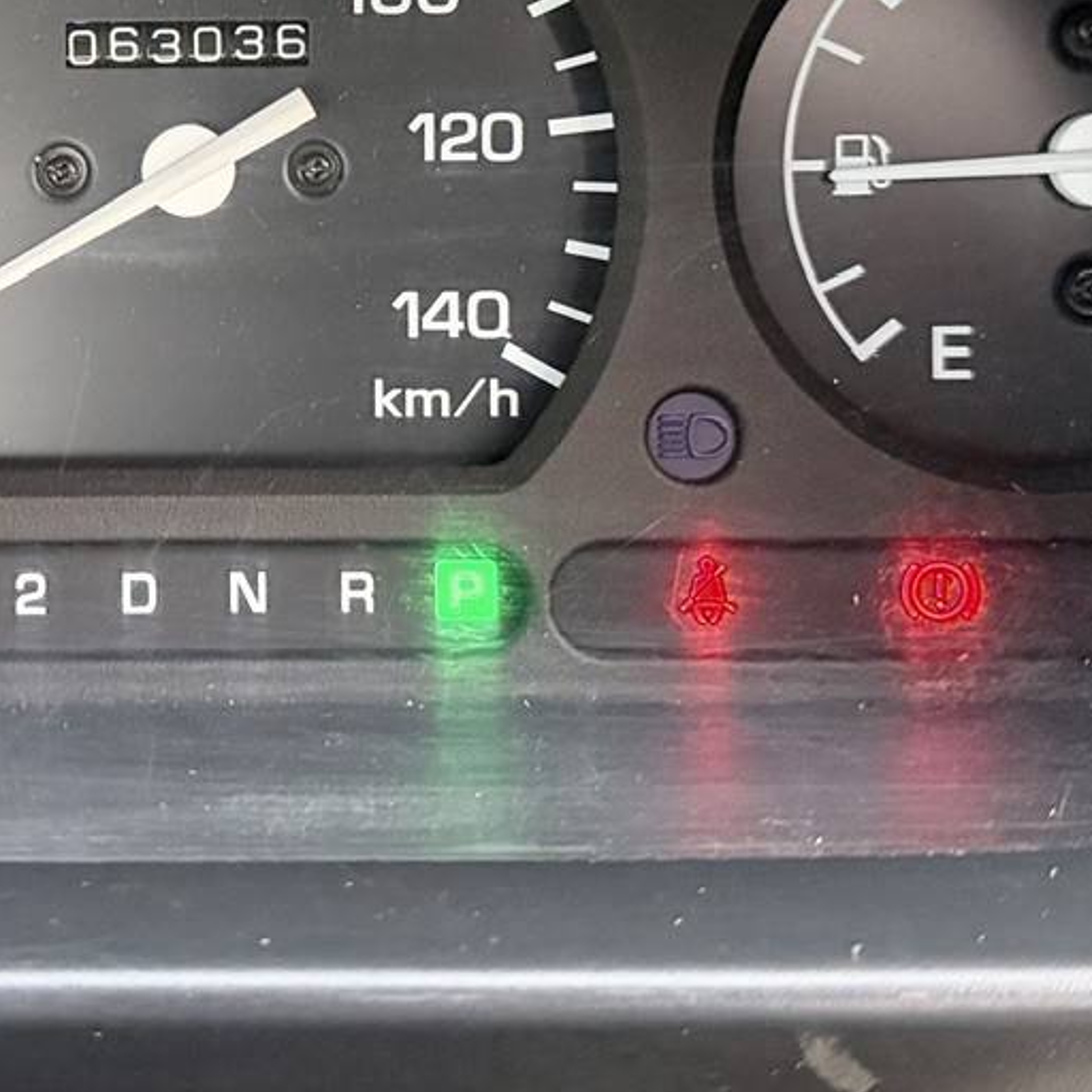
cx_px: 288
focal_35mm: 53
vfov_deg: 31.2
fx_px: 1892
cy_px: 188
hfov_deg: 31.7
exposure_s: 1/60
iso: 640
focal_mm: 6.76
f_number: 1.78
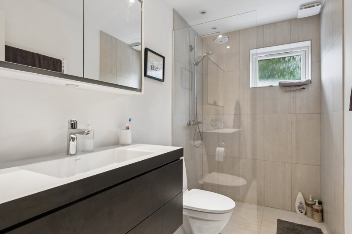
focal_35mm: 20
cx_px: 176
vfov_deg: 61.9
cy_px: 117
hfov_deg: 84.0
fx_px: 196
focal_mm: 20
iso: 200
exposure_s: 1/3.33
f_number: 11
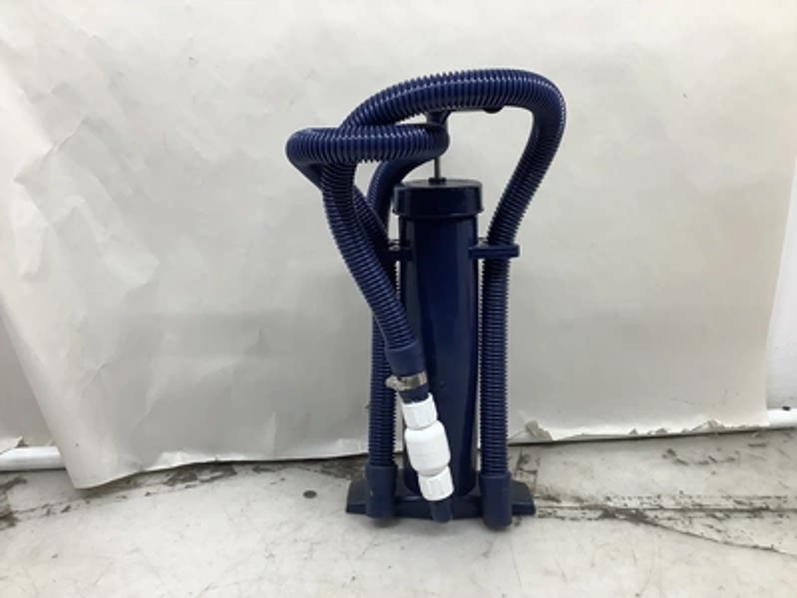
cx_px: 398
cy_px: 299
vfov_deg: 45.4
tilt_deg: -12.5
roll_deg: -0.5
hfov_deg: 58.4
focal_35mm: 31
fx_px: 714
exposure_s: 1/120
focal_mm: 3.3
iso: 80
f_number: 2.4
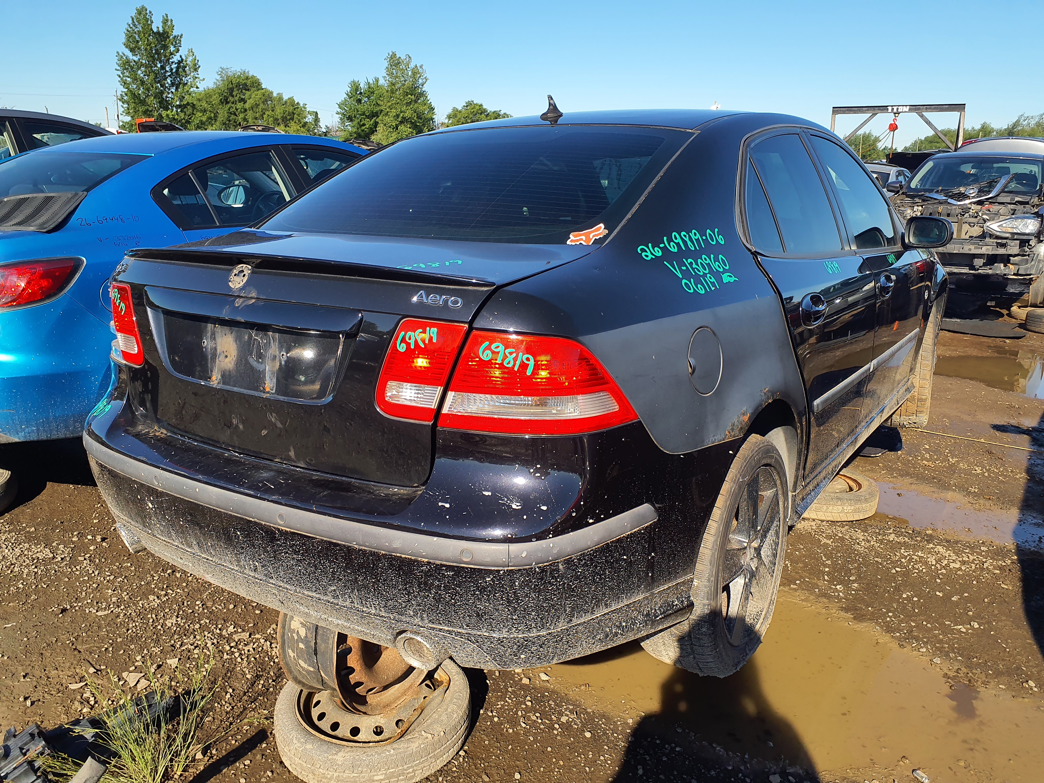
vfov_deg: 51.4
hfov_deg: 65.3
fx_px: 814
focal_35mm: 27
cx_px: 522
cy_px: 392
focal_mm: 3.58
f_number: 1.9
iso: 40
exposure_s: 1/1224
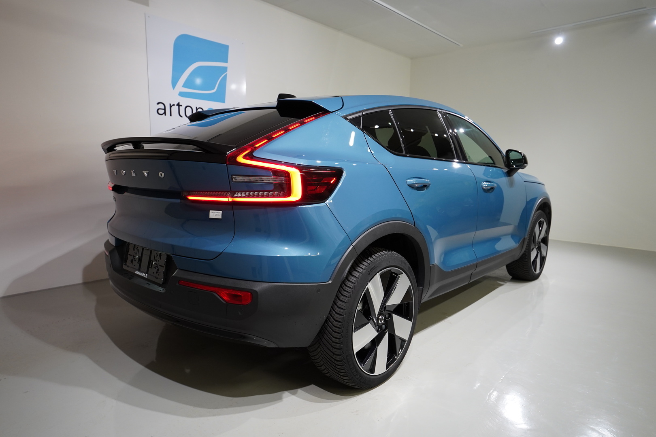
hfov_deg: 76.1
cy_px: 218
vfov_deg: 55.1
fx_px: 419
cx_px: 328
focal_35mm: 23
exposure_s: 1/160
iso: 1600
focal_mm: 23
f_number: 3.5
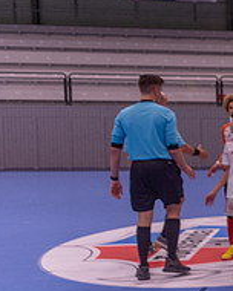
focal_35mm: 72
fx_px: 621
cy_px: 155
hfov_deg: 17.0
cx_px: 437
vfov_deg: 26.4
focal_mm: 24
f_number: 3.2
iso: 1400
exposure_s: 1/320
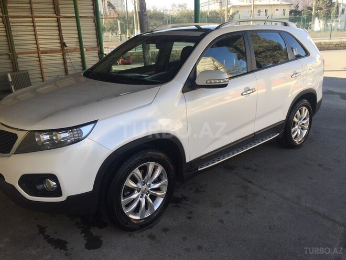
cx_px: 173
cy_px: 130
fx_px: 290
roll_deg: +1.5
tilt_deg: -18.5
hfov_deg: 61.7
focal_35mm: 29
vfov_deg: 48.2
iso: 32
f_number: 2.2
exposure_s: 1/384
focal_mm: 4.15
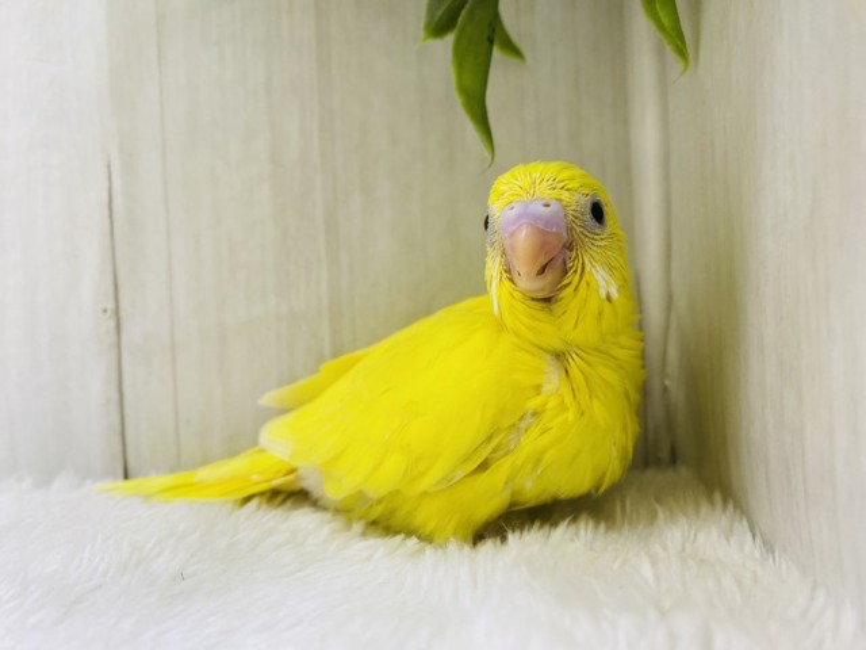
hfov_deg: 69.4
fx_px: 625
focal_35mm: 25
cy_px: 325
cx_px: 433
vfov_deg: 54.9
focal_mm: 4.25
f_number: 1.8
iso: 100
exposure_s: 1/100
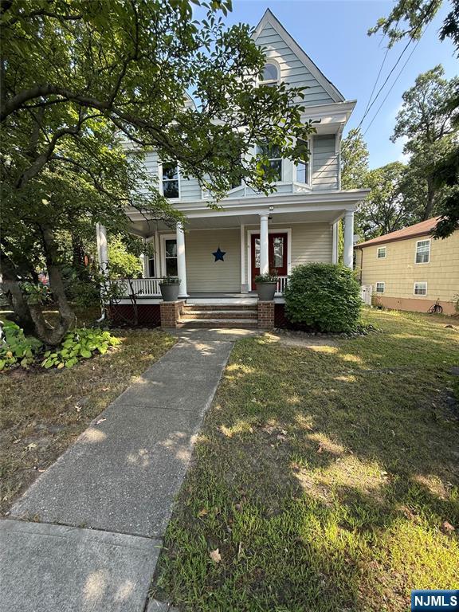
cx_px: 230
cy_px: 306
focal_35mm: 14
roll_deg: +0.1
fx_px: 248
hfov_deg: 85.7
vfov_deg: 102.1
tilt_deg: -5.2
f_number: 2.2
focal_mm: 2.22
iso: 50
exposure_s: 1/182
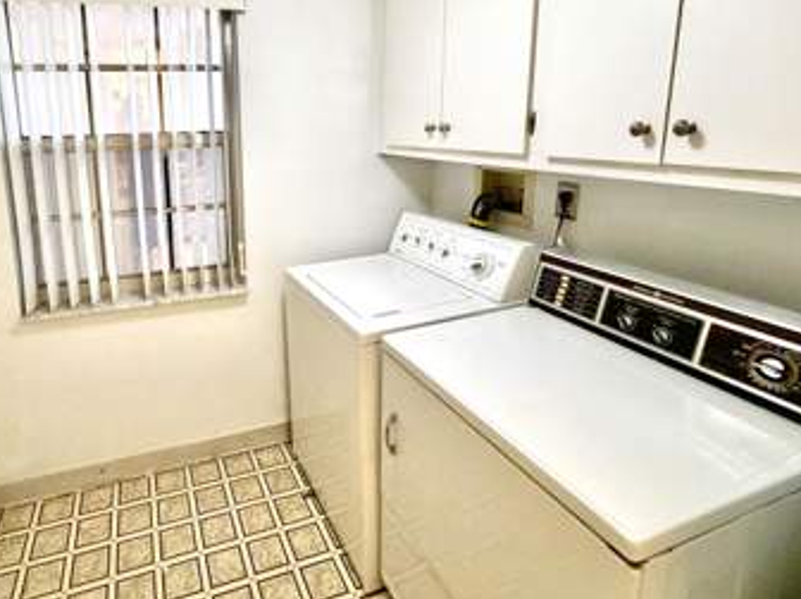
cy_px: 197
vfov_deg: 64.1
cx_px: 272
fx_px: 462
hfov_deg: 79.3
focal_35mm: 20
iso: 250
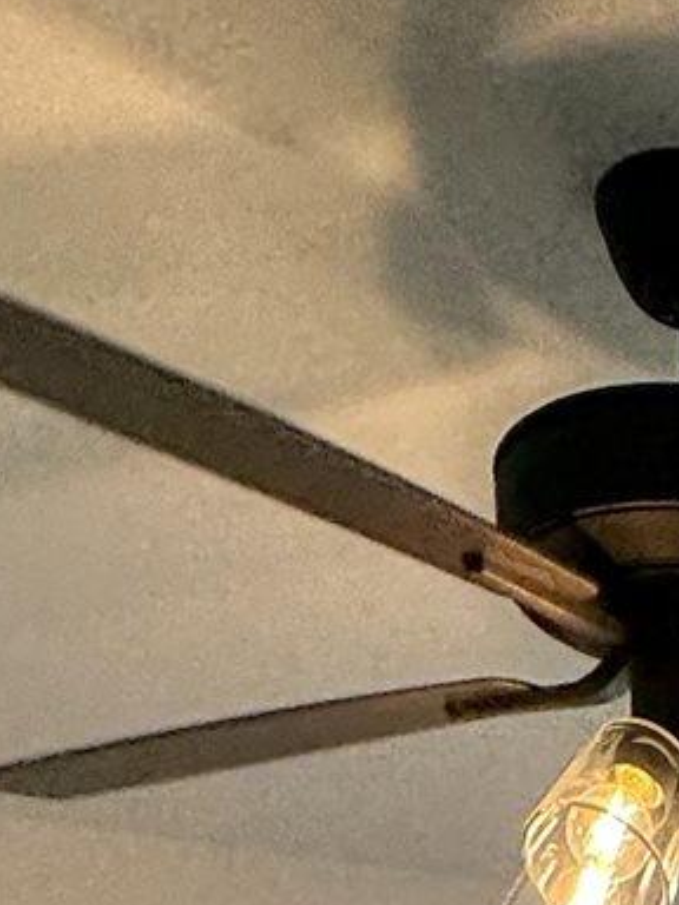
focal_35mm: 84
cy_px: 2074
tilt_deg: -10.0
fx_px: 2197
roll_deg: -1.2
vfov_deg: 15.3
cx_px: 990
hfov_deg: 16.2
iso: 40
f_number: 2.2
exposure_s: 1/139
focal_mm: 2.22
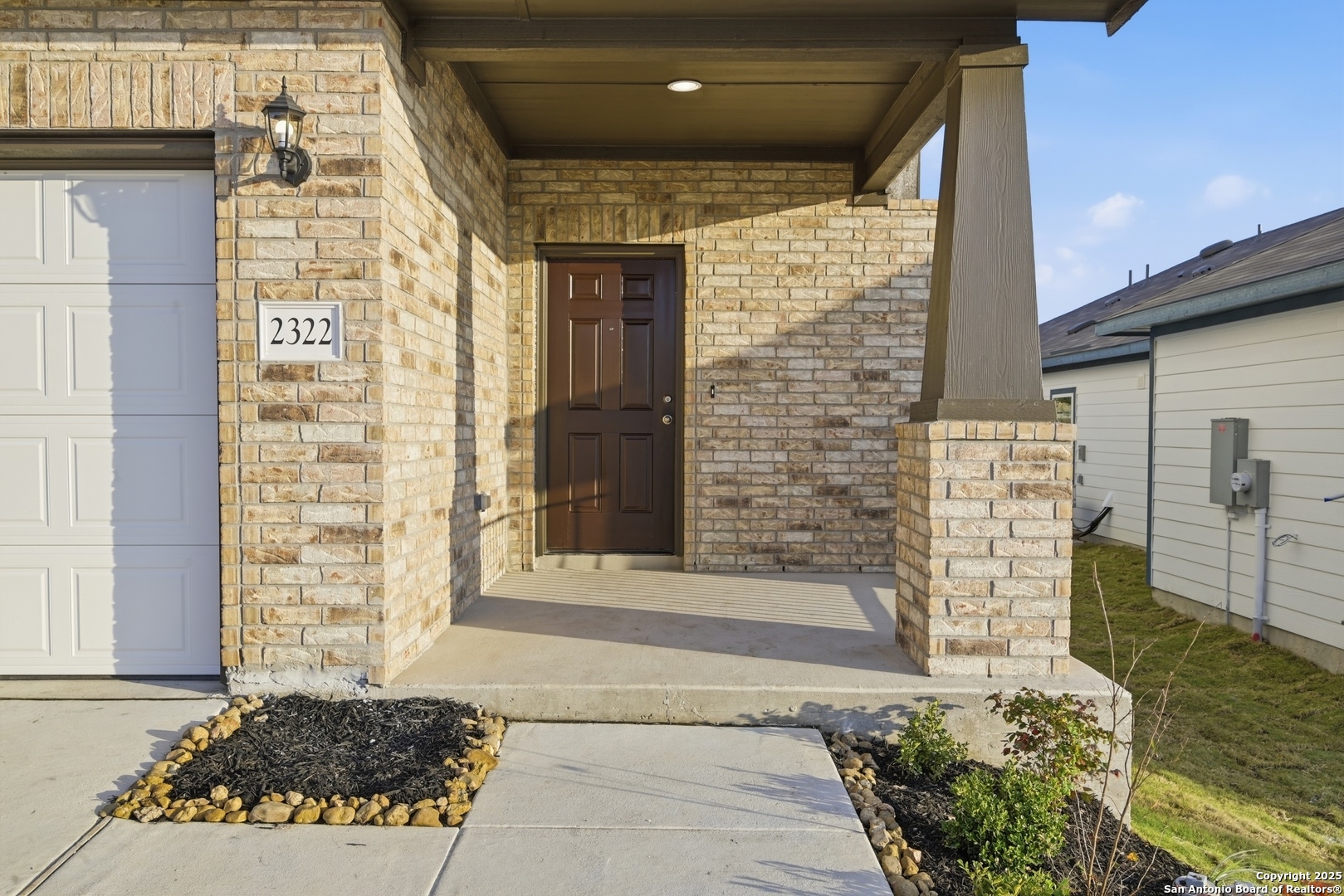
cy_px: 448
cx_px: 672
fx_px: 1045
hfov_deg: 65.5
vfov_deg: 46.4
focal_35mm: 28
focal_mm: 28
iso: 320
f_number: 14
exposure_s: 1/1000
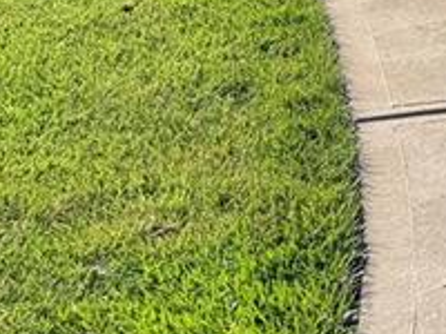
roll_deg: +0.1
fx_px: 1585
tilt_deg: +6.2
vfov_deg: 10.3
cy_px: -497
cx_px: 1086
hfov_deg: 12.4
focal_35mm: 123
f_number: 1.78
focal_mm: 6.76
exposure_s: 1/1767
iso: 80
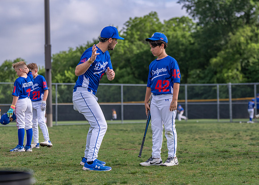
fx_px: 846
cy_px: 83
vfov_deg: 12.5
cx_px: 147
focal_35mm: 115
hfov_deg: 17.4
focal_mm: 79
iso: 100
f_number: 2.8
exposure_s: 1/2000
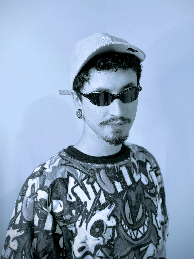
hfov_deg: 30.3
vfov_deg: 39.7
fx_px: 359
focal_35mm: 48
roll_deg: -0.4
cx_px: 97
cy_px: 130
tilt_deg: -1.2
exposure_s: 1/40
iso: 400
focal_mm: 6.86
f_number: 1.78
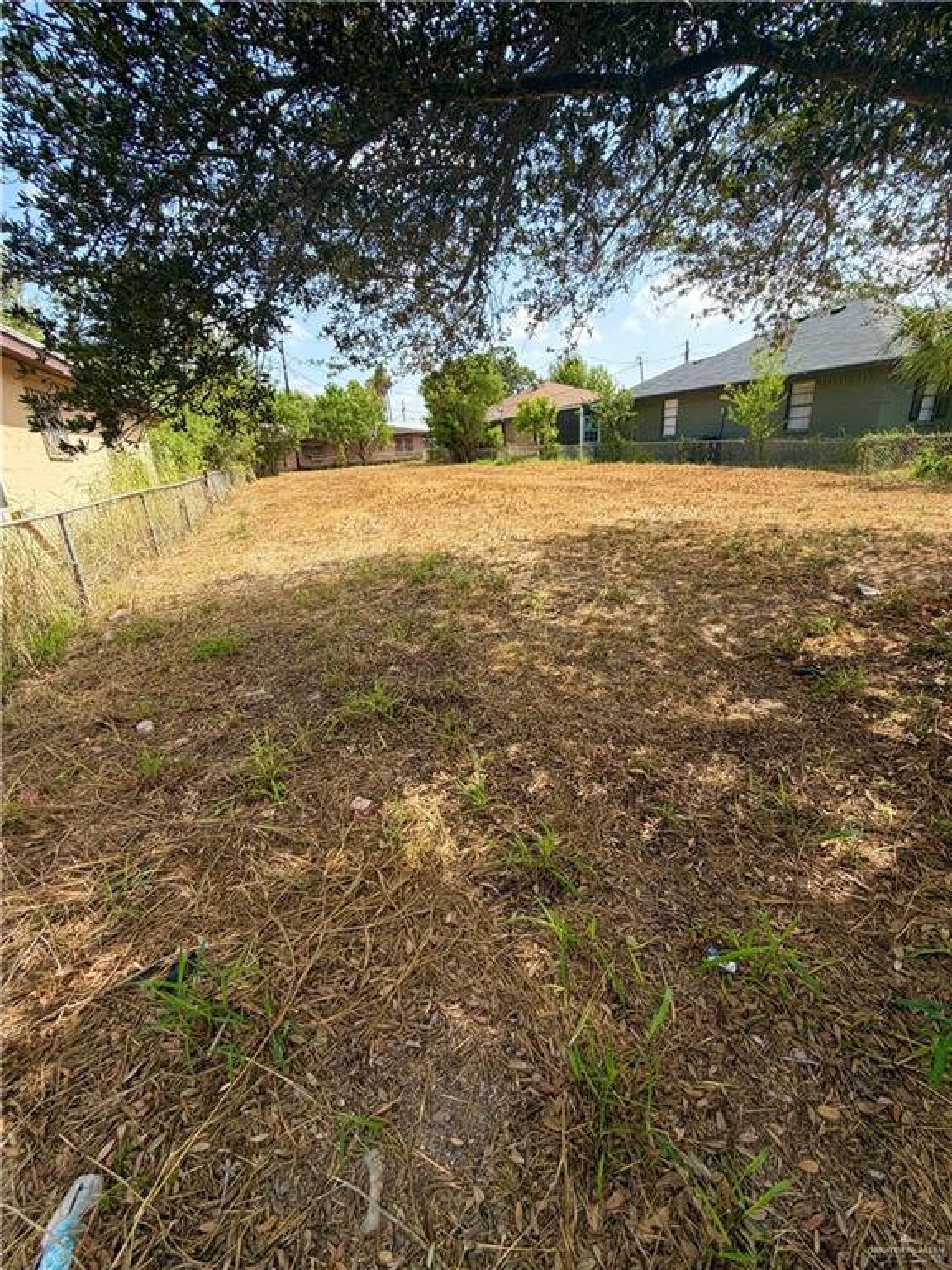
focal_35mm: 14
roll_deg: +4.7
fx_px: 513
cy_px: 635
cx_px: 476
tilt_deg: -22.1
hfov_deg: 85.7
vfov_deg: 102.1
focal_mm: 2.22
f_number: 2.2
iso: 40
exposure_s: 1/631
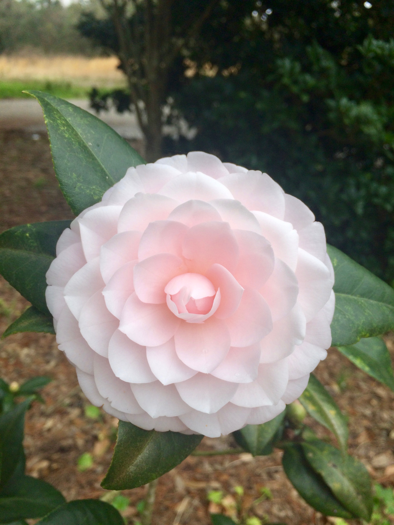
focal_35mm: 29
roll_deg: -0.3
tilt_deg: -25.5
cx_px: 197
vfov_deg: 61.7
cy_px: 262
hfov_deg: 48.2
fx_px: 440
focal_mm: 4.15
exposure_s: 1/631
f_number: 2.2
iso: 32
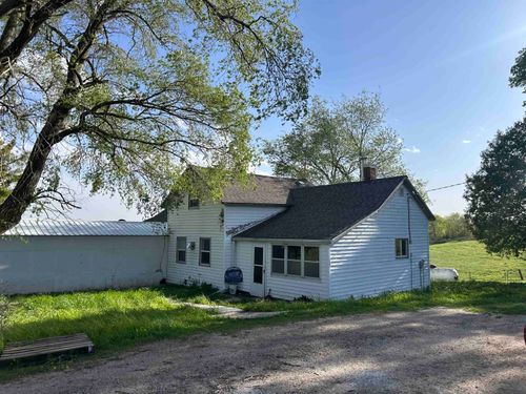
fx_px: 395
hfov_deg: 67.3
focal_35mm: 26
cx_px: 263
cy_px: 197
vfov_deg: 53.1
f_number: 1.5
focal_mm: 5.7
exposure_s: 1/3257
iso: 50
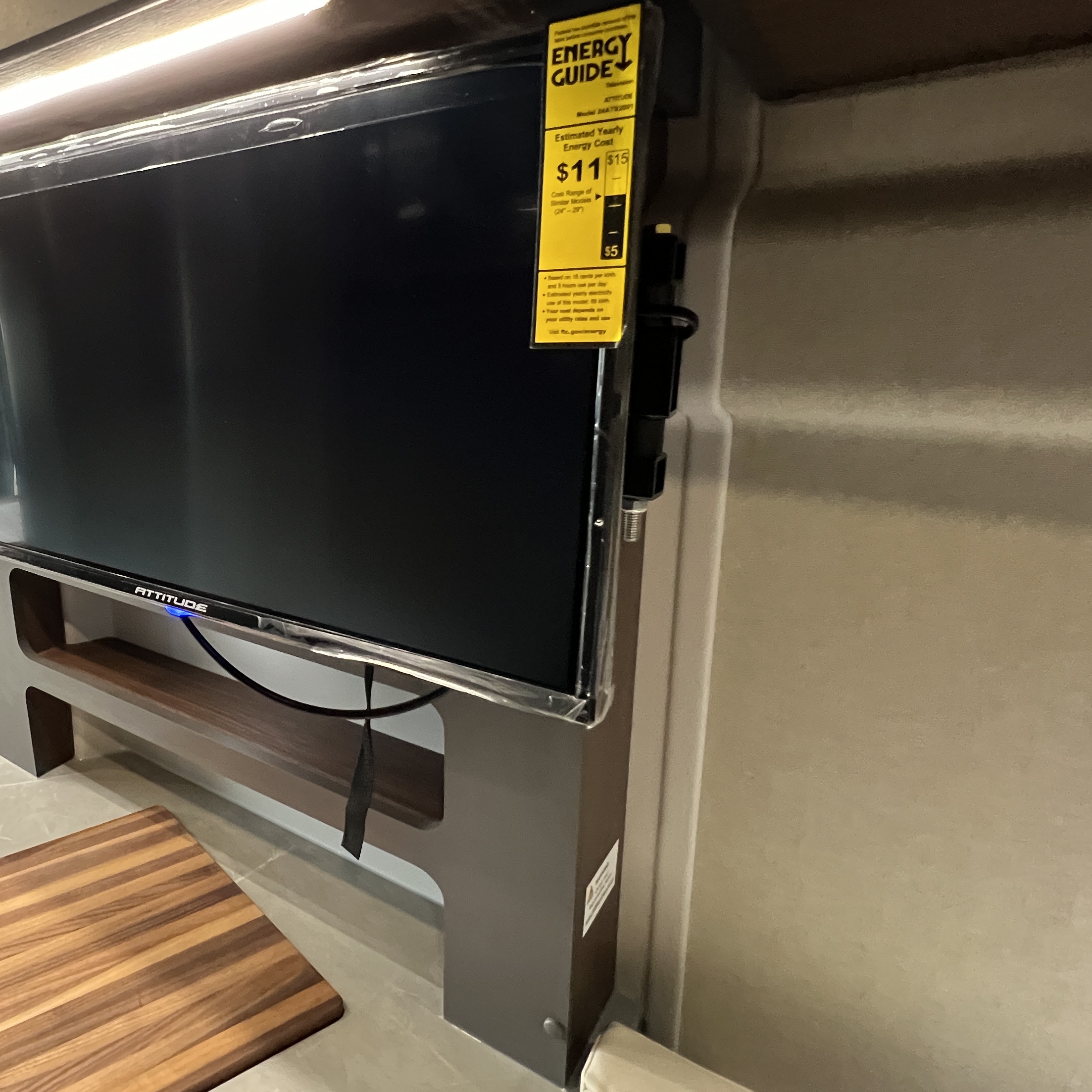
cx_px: 192
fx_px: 749
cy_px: 476
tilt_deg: -12.2
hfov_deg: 64.6
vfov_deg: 71.8
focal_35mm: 21
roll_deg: -0.8
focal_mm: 1.57
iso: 640
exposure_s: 1/60
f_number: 1.8
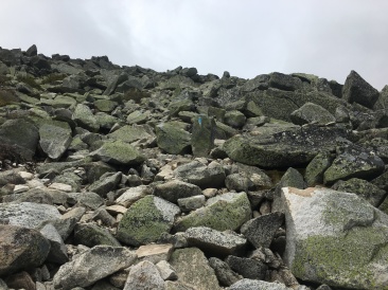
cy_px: 145
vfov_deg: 48.2
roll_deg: +6.0
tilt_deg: +24.0
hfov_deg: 61.7
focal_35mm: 29
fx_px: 325
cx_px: 194
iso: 25
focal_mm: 4.15
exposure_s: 1/2198
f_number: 2.2
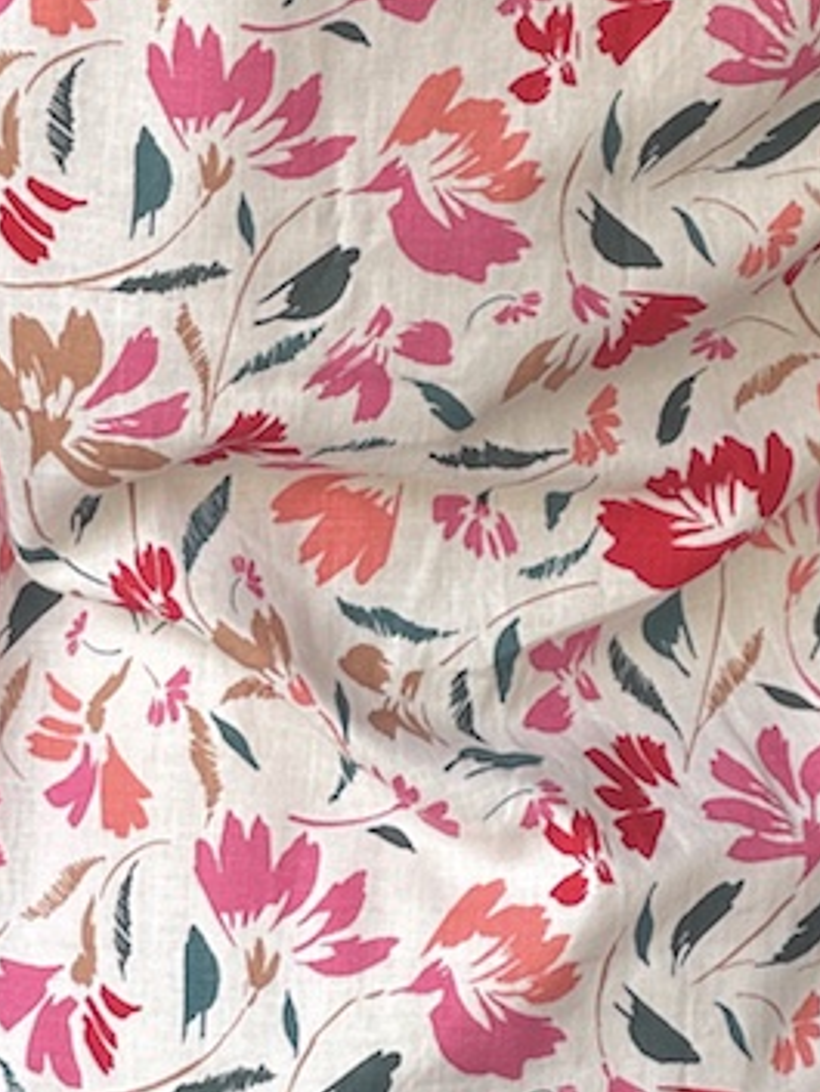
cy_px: -136
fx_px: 6850
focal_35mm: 217
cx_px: 524
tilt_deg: -5.6
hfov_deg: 6.8
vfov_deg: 9.0
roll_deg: -2.7
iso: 32
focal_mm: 9
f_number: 2.8
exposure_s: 1/99
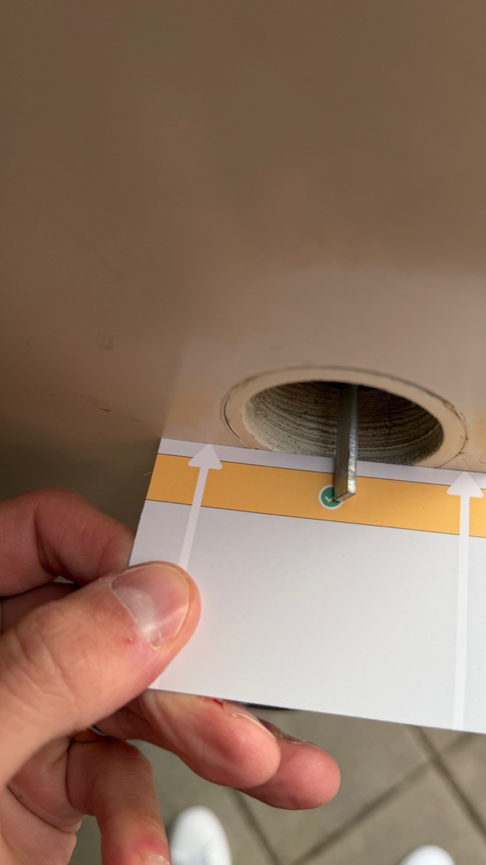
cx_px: 314
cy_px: 433
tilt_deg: -64.9
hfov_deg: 42.4
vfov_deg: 69.9
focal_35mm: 27
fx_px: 619
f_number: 1.78
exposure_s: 1/547
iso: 80
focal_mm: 6.76
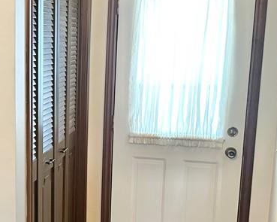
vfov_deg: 23.4
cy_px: 140
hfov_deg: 28.0
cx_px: 24
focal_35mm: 65
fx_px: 533
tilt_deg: -10.4
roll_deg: -0.3
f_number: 1.78
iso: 500
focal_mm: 6.86
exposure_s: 1/60
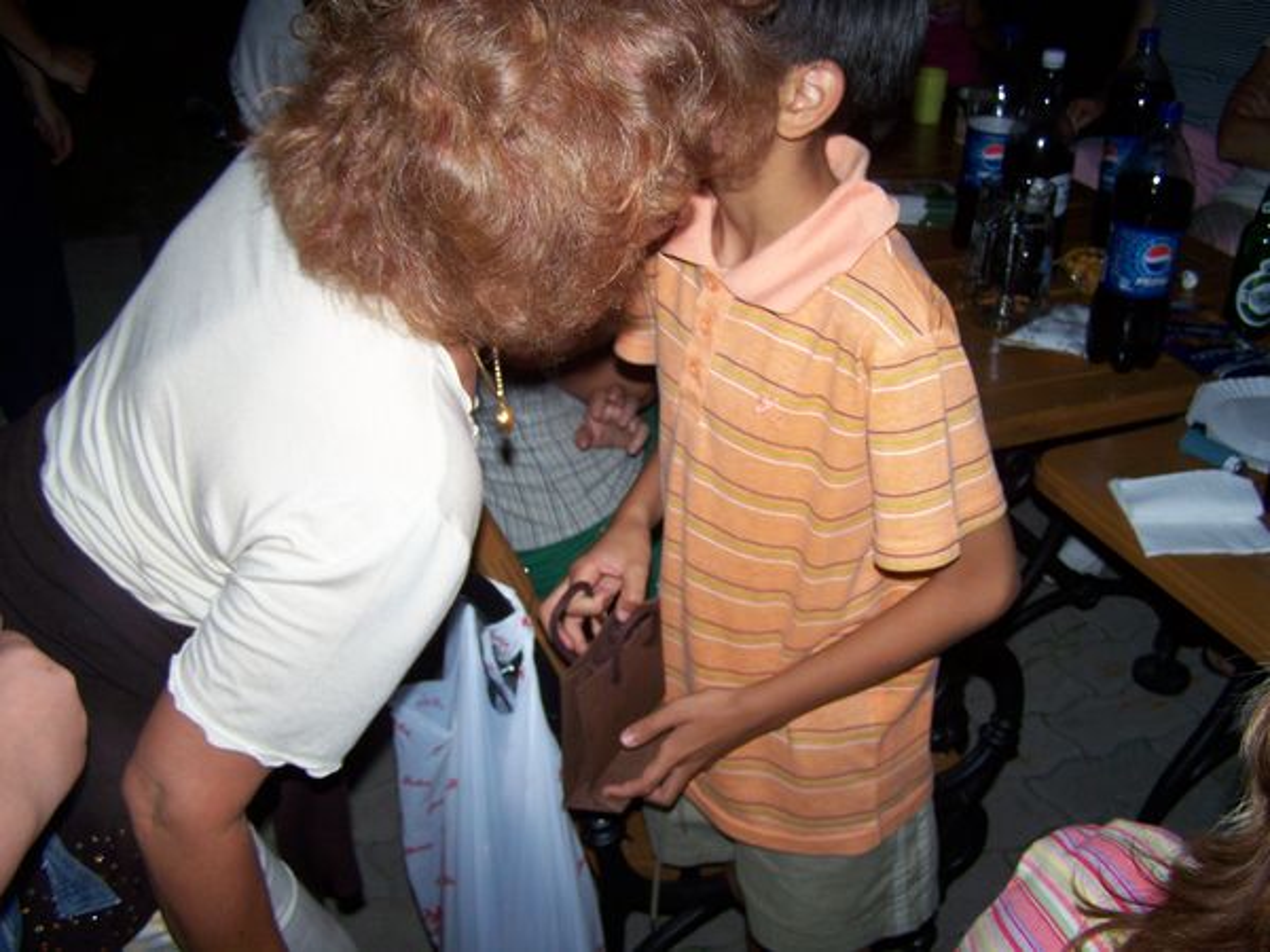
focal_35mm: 38
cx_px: 635
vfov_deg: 37.7
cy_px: 476
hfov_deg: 49.0
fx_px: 1394
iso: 80
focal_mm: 6.3
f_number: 2.8
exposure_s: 1/60
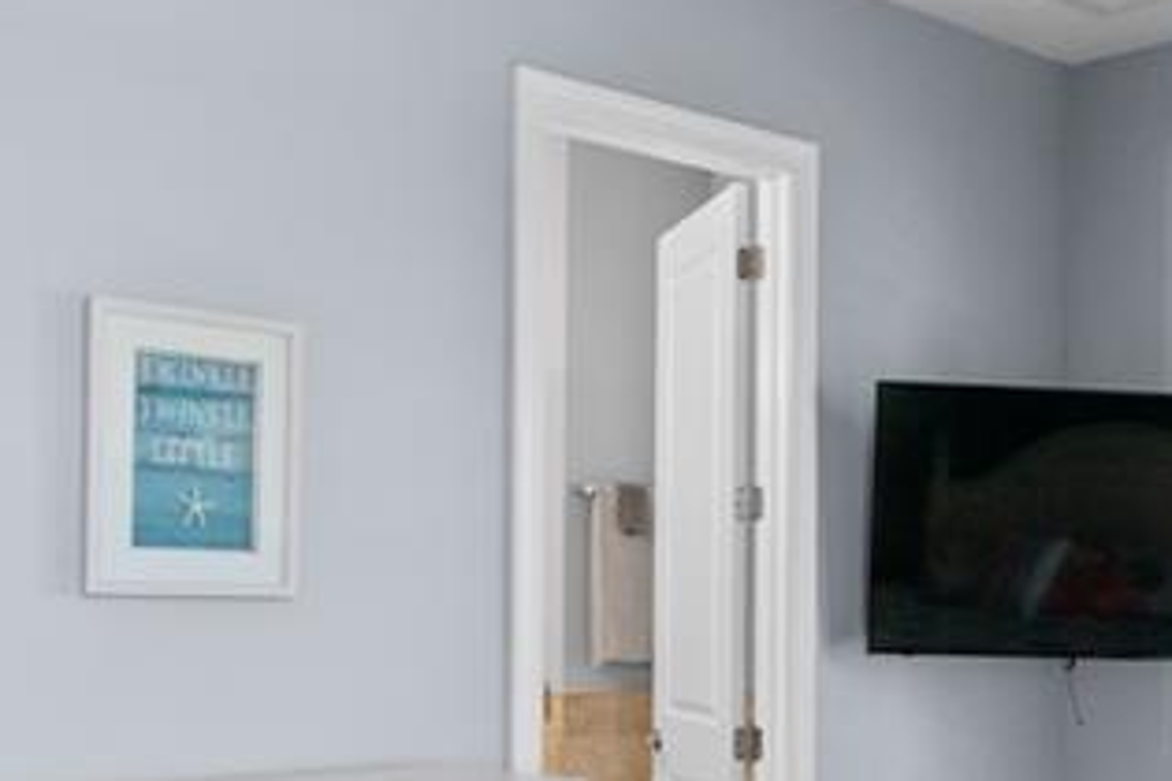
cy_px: 595
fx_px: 1693
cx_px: 859
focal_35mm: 52
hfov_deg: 37.4
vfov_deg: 25.6
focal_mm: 16
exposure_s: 1/25
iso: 400
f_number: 8
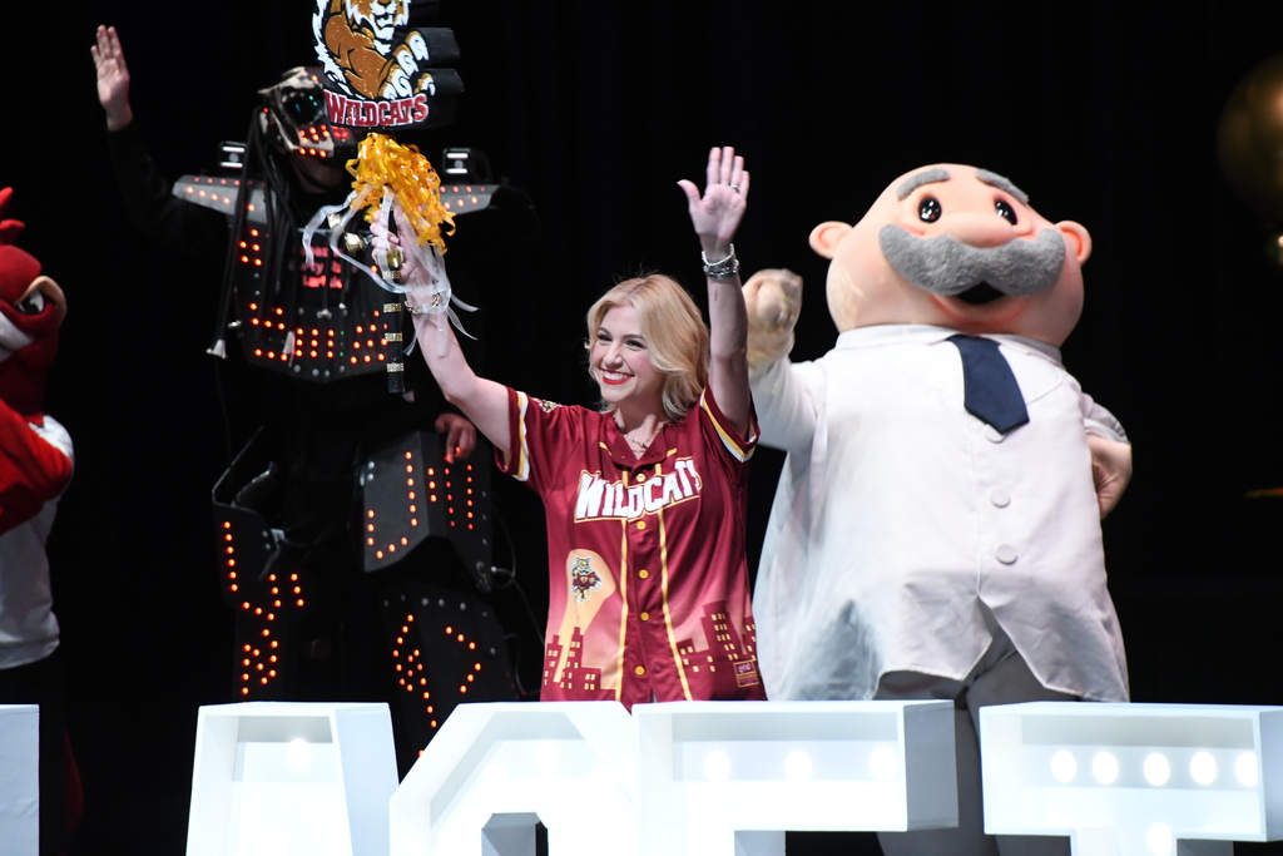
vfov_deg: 4.4
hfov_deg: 6.5
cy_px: 428
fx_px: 11227
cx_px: 642
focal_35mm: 315
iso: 4000
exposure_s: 1/125
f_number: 8
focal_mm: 210
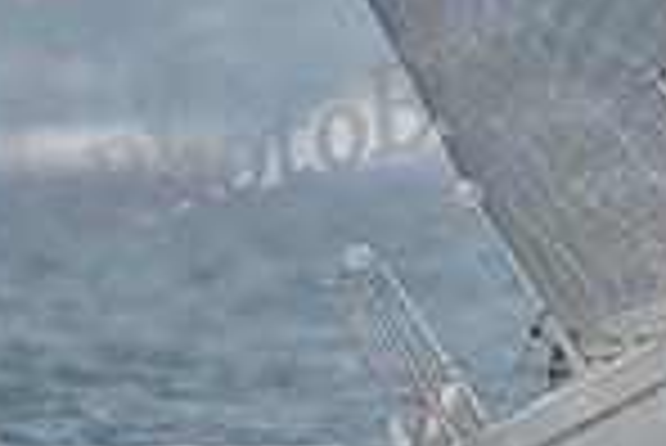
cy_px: 286
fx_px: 17444
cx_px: 954
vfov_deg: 1.5
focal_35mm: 942
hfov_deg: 2.2
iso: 200
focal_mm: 240
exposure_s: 1/1600
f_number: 4.5
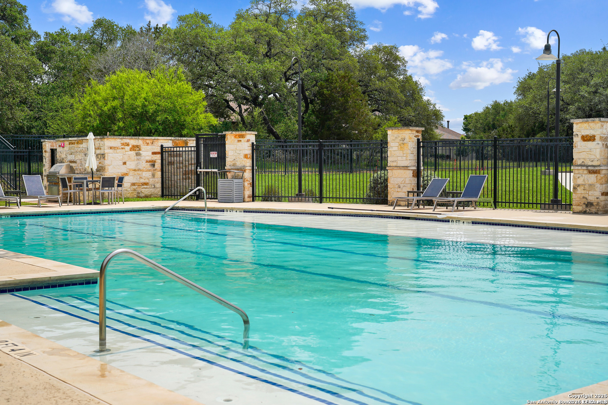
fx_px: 844
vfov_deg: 27.0
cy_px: 202
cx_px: 304
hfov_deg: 39.6
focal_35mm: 50
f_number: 5.6
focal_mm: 50
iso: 100
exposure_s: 1/1000
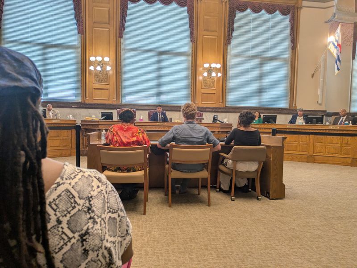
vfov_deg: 54.9
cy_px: 134
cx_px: 178
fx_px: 258
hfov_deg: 69.4
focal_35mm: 25
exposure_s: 1/120
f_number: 1.89
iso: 85
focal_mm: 5.43
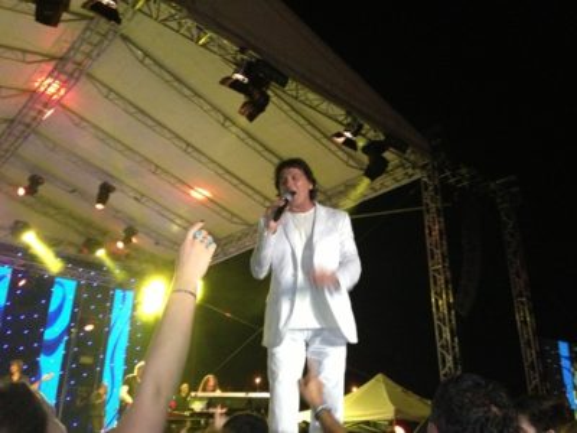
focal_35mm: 33
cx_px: 288
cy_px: 216
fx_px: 550
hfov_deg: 55.4
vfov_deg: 42.9
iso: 800
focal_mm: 4.13
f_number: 2.4
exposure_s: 1/16
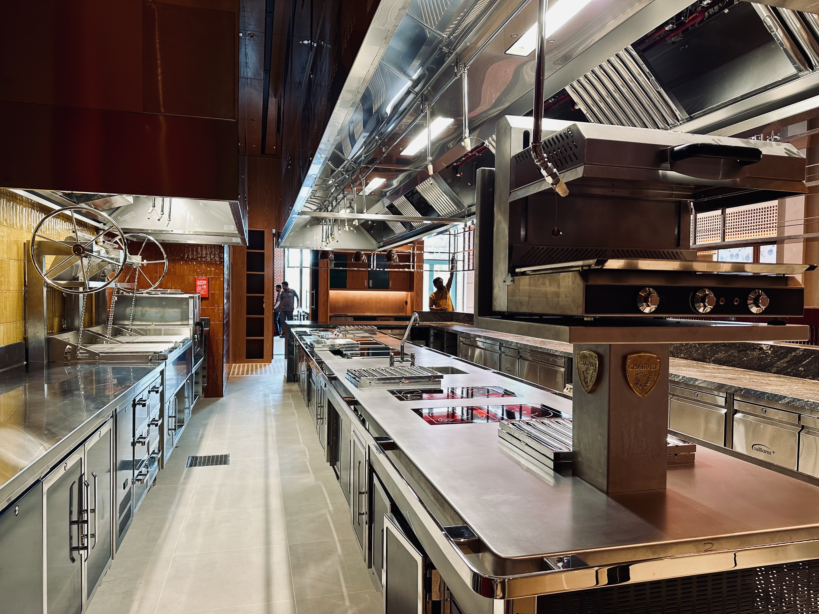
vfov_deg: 56.8
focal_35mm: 24
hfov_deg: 71.6
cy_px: 307
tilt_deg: -1.3
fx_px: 568
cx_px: 410
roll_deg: -1.5
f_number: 1.78
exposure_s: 1/50
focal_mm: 6.86
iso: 125
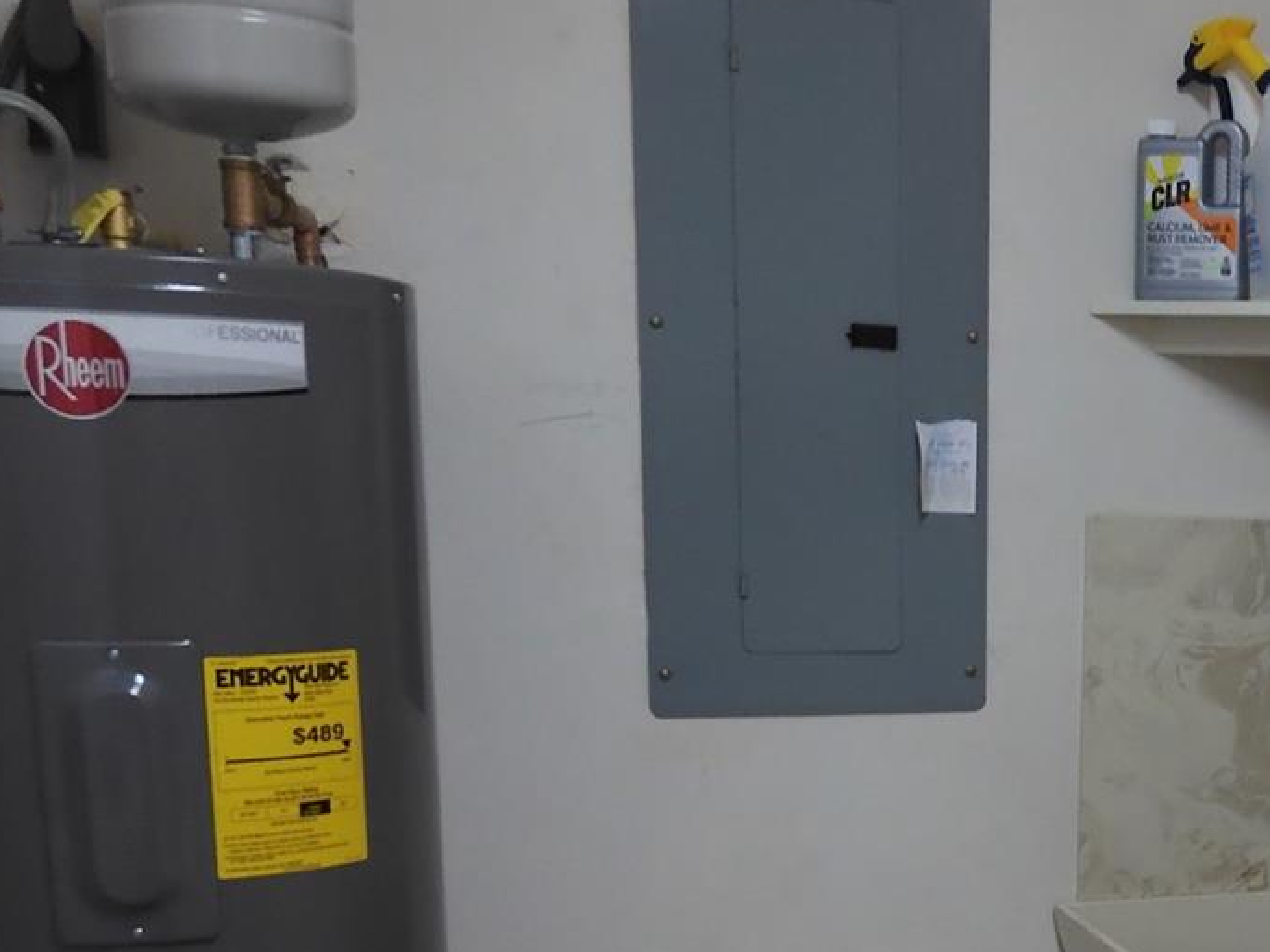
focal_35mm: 56
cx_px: 1263
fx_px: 2054
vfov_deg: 25.0
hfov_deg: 31.8
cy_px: 917
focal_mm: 4.3
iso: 160
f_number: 3.4
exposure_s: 1/30
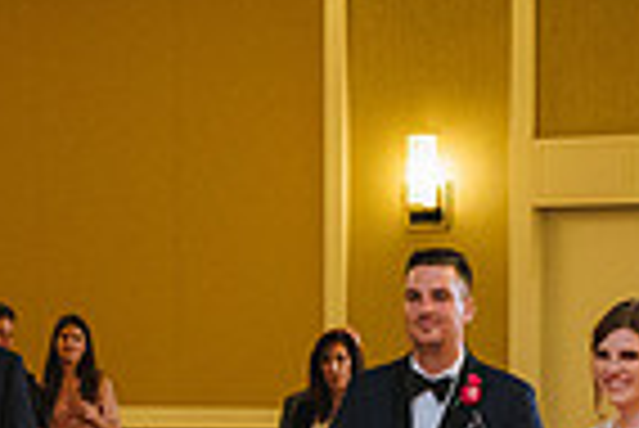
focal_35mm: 143
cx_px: 248
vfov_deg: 9.4
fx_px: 2541
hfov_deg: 14.3
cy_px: 592
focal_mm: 35
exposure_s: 1/160
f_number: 4
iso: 3200
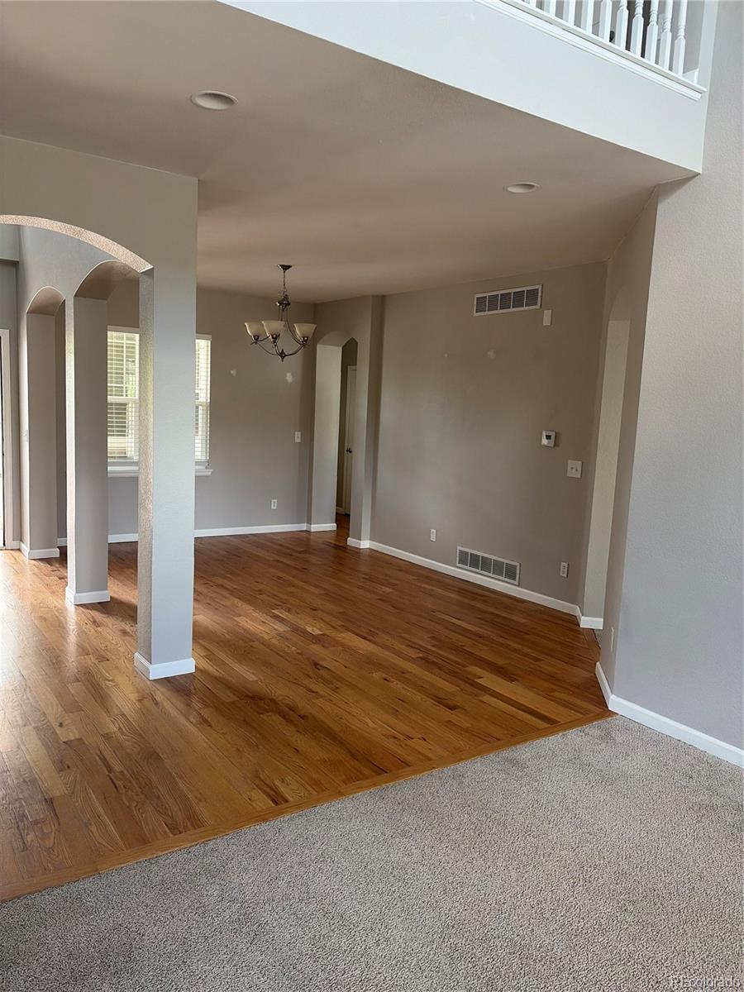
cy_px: 496
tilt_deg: -6.0
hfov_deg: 53.1
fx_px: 745
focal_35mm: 26
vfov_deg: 67.3
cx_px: 372
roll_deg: -2.9
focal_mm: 5.96
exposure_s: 1/117
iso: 125
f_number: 1.6
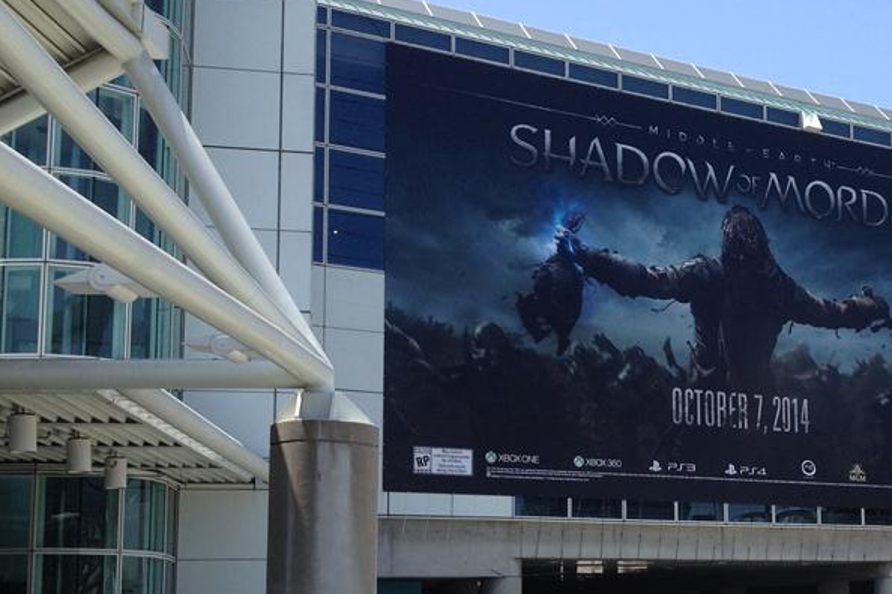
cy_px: 458
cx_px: 734
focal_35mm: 60
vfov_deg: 22.4
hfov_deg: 32.3
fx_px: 1487
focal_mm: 4.28
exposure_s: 1/1104
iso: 50
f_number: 2.4
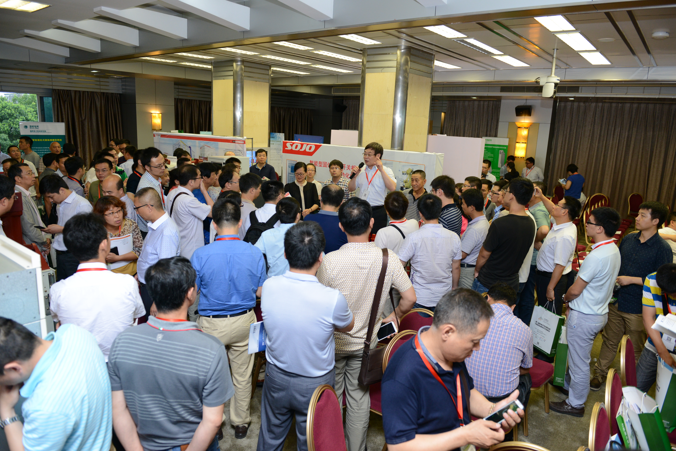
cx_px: 338
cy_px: 226
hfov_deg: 73.7
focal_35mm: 24
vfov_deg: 53.2
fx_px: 451
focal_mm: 24
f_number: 3.5
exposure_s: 1/160
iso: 1000
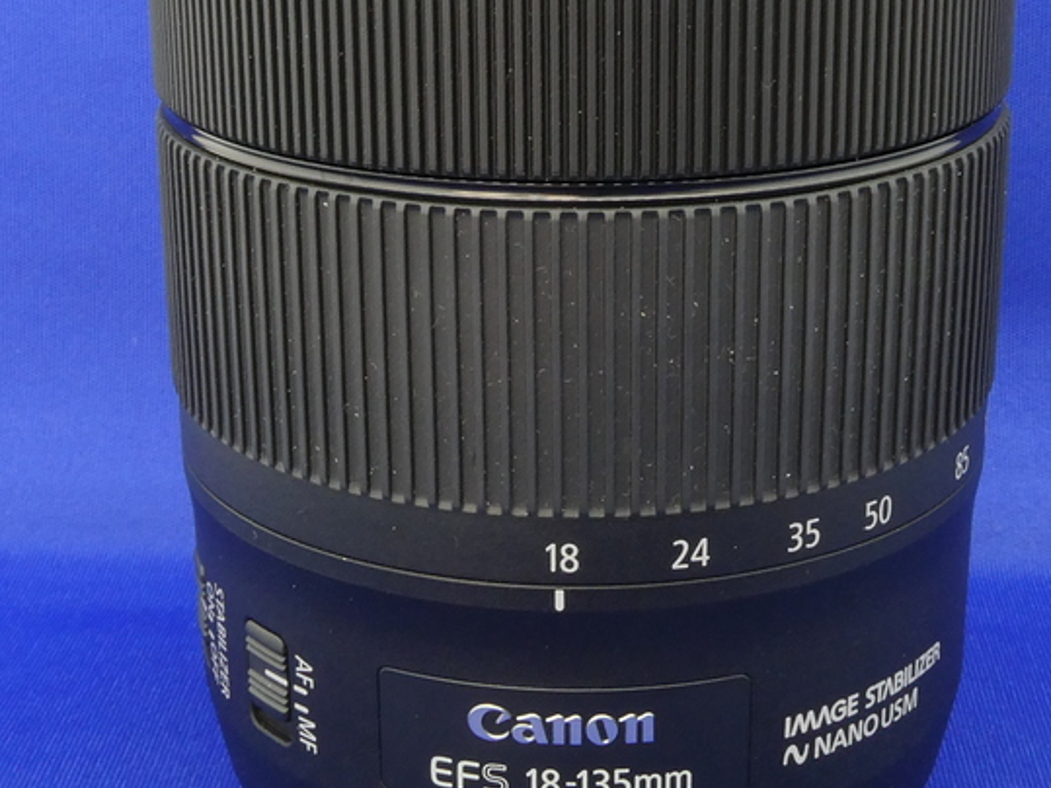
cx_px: 562
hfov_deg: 28.2
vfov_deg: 21.3
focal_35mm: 69
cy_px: 289
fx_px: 2094
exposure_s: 1
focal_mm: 5.4
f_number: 8
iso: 200
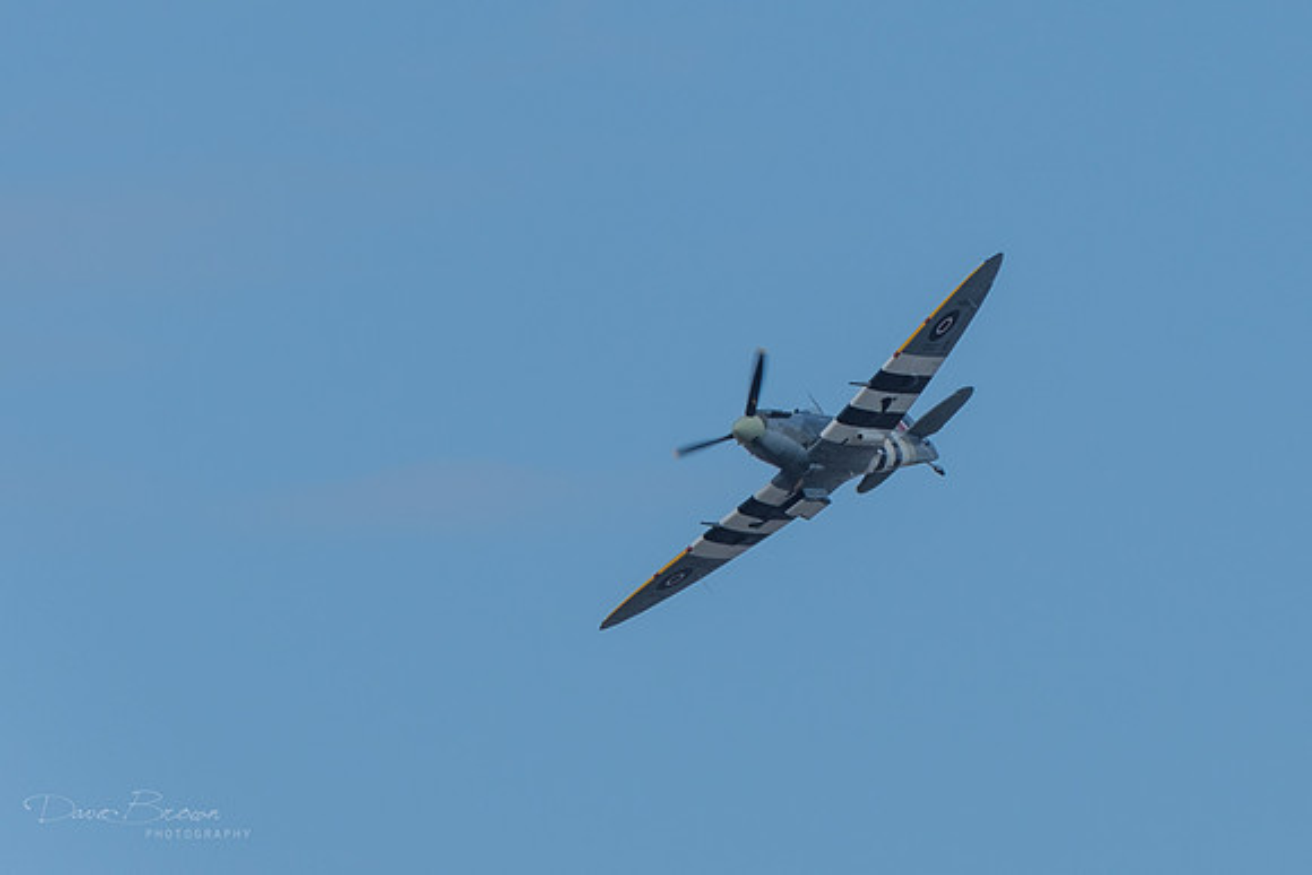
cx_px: 1088
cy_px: 151
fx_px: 34091
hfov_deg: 2.2
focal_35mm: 935
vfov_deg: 1.5
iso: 200
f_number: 8
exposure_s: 1/800
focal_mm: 300
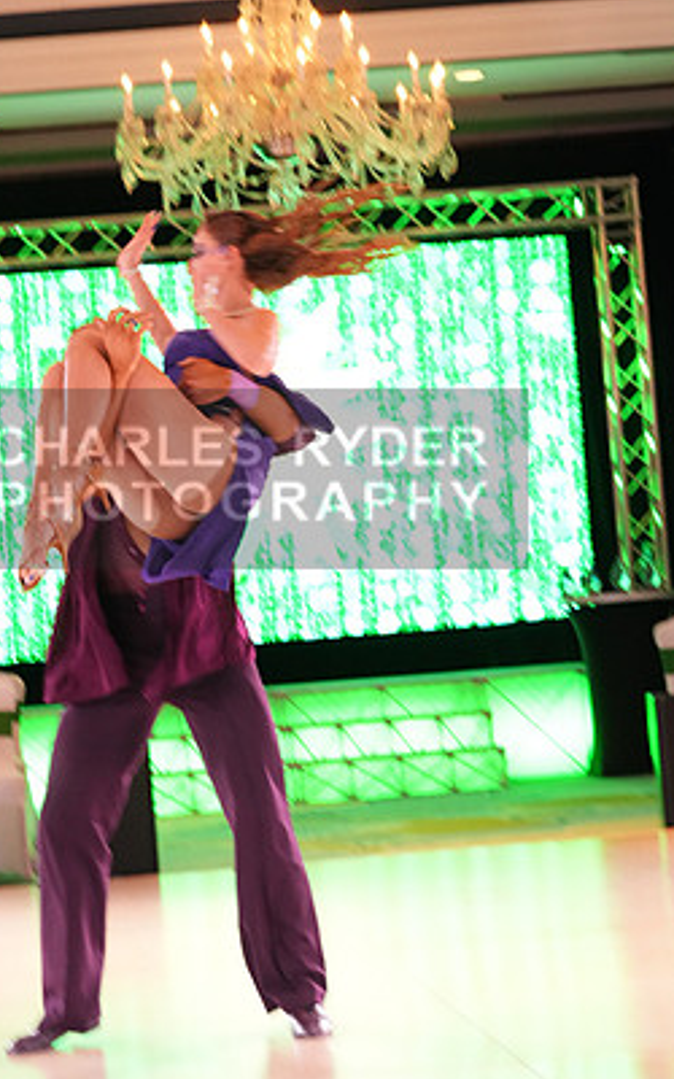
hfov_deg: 13.6
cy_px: 480
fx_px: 2821
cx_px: 158
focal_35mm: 96
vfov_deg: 21.6
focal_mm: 65
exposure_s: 1/200
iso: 5000
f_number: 6.3
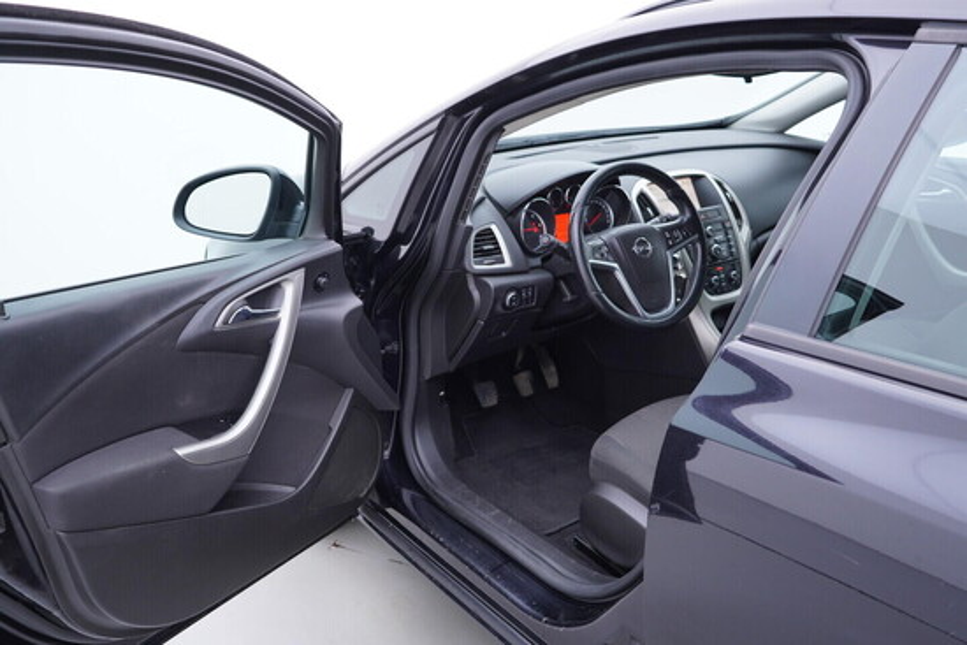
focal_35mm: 36
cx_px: 484
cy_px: 322
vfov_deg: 36.9
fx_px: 967
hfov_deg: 53.1
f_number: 2.8
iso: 160
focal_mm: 24
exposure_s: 1/40
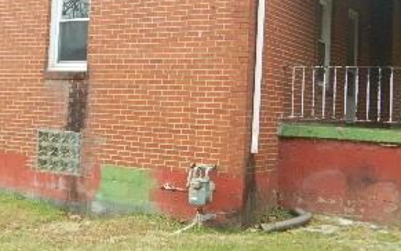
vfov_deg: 23.0
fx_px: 612
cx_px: 128
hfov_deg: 35.8
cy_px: 68
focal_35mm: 56
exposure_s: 1/160
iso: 125
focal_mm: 4.3
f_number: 2.8
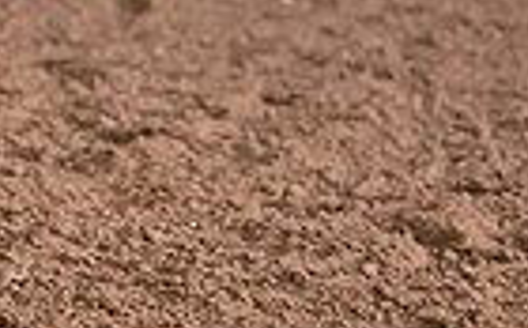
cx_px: -358
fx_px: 12169
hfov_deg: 2.5
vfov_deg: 1.5
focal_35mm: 847
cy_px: -213
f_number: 3.2
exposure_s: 1/250
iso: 1600
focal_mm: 200
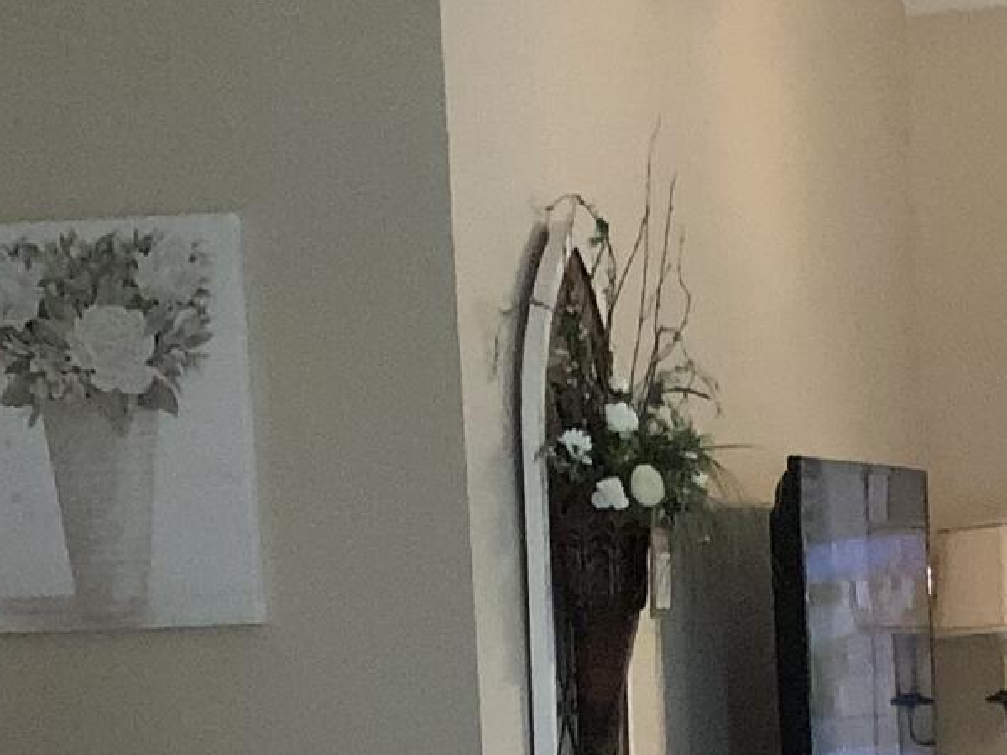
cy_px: 1233
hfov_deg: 13.5
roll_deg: +2.0
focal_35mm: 145
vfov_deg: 9.8
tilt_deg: -8.4
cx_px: 910
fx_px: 4218
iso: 50
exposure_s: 1/60
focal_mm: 3
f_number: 1.8
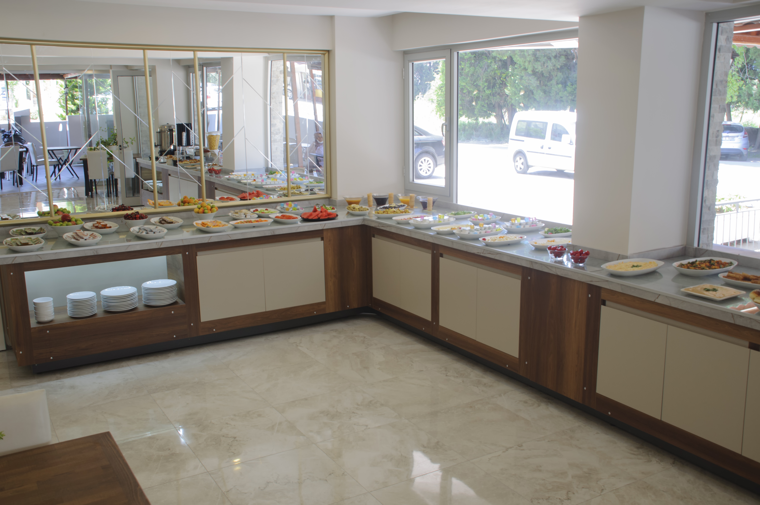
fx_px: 696
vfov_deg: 39.9
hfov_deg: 57.3
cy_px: 252
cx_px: 380
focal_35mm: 33
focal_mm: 22
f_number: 6.3
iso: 200
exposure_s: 1/20
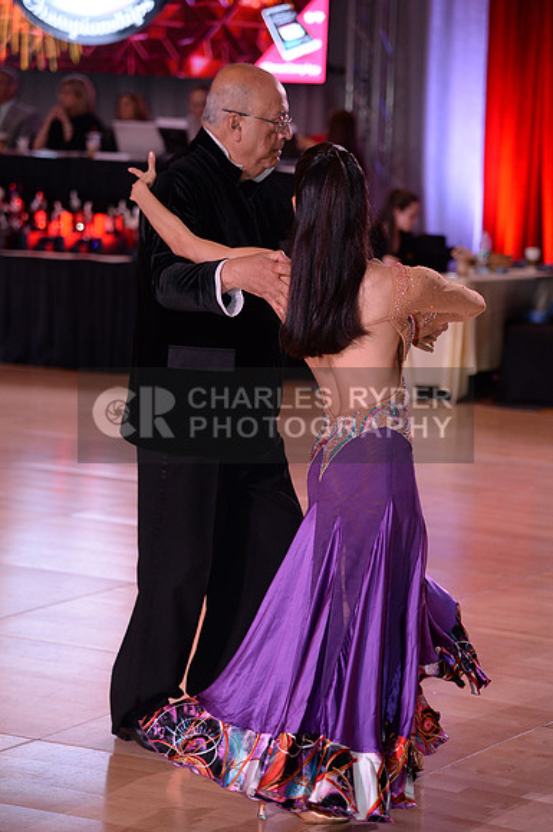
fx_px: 2588
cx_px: 276
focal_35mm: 112
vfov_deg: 18.3
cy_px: 416
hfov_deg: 12.2
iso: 1600
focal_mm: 112
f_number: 4.5
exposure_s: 1/250
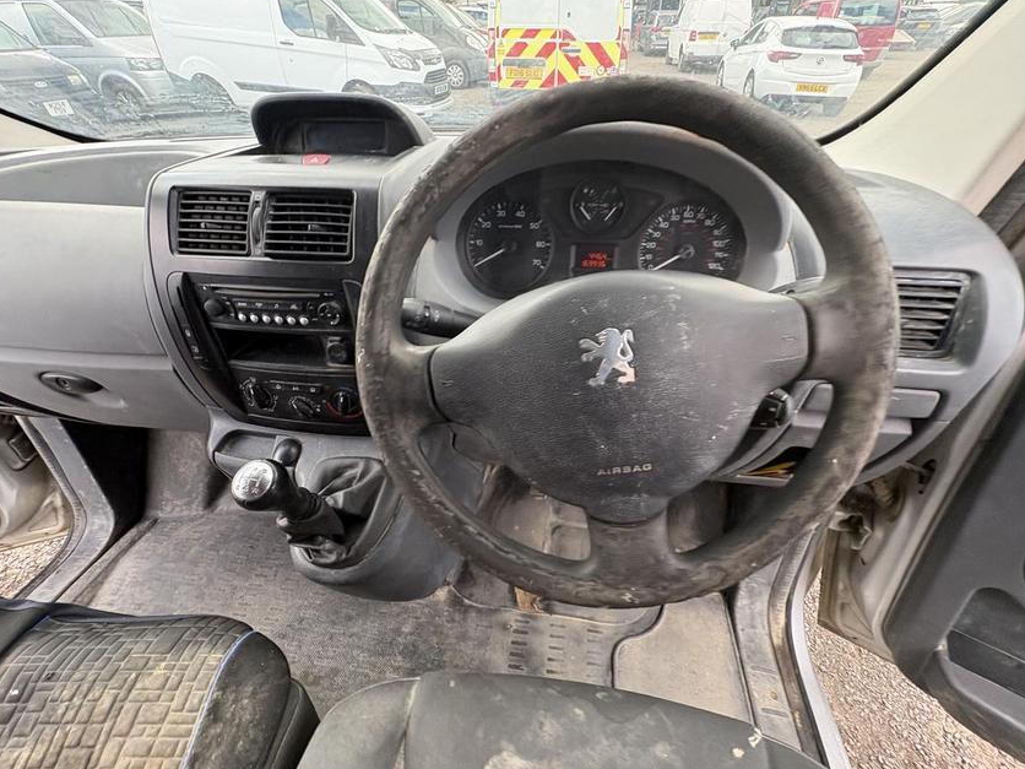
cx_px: 522
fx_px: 444
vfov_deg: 81.7
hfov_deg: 98.2
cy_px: 389
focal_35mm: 15
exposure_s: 1/124
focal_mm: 2.22
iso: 125
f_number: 2.2
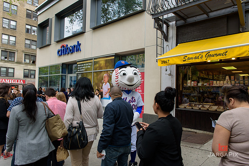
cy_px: 83
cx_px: 124
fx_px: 166
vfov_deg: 53.2
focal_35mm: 24
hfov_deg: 73.7
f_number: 4
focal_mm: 24
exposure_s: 1/250
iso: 200
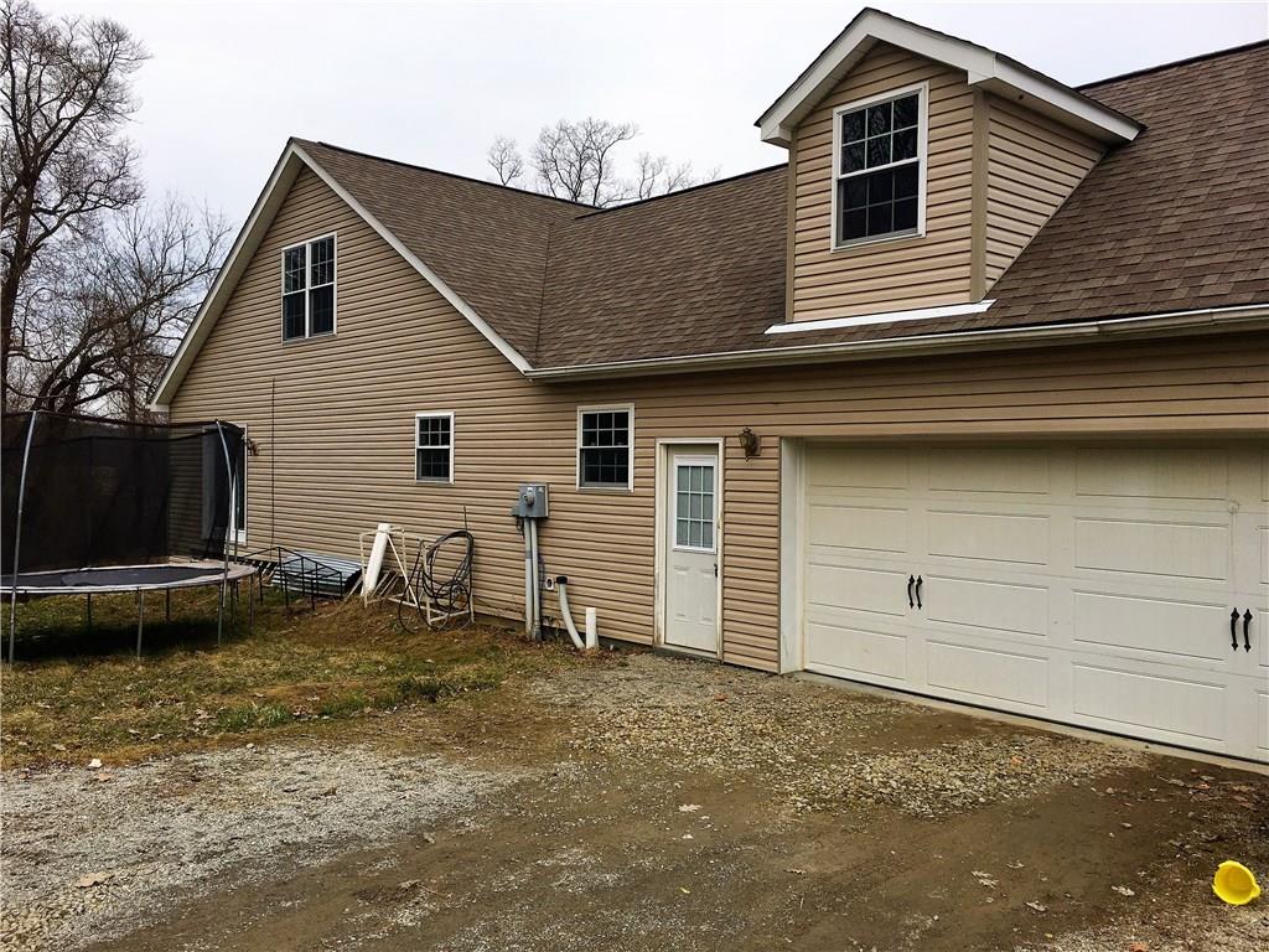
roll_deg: -0.7
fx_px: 1063
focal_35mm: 29
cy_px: 476
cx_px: 634
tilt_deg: +0.1
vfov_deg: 48.2
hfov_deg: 61.7
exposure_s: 1/884
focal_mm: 4.15
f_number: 2.2
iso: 25
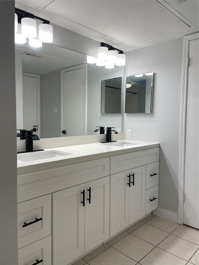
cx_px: 100
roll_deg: +0.1
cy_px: 132
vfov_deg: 67.3
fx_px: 199
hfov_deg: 53.1
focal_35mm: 26
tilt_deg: -3.9
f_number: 1.6
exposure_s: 1/120
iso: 32
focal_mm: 4.2
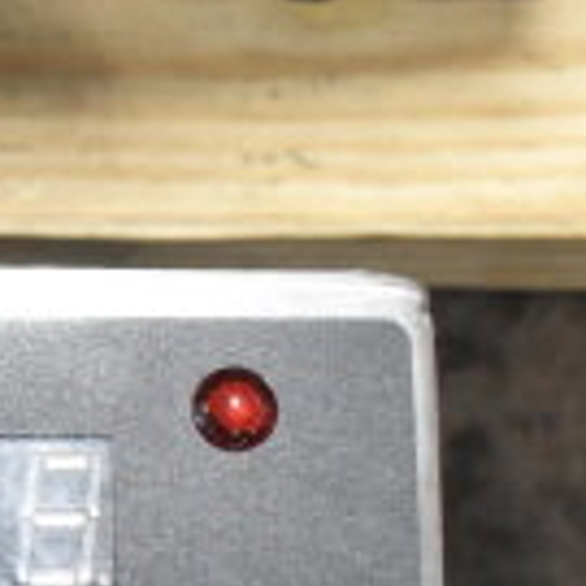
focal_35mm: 173
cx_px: -690
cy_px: 601
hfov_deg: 9.3
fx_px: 3313
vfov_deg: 10.0
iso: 6400
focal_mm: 30
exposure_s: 1/250
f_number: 9
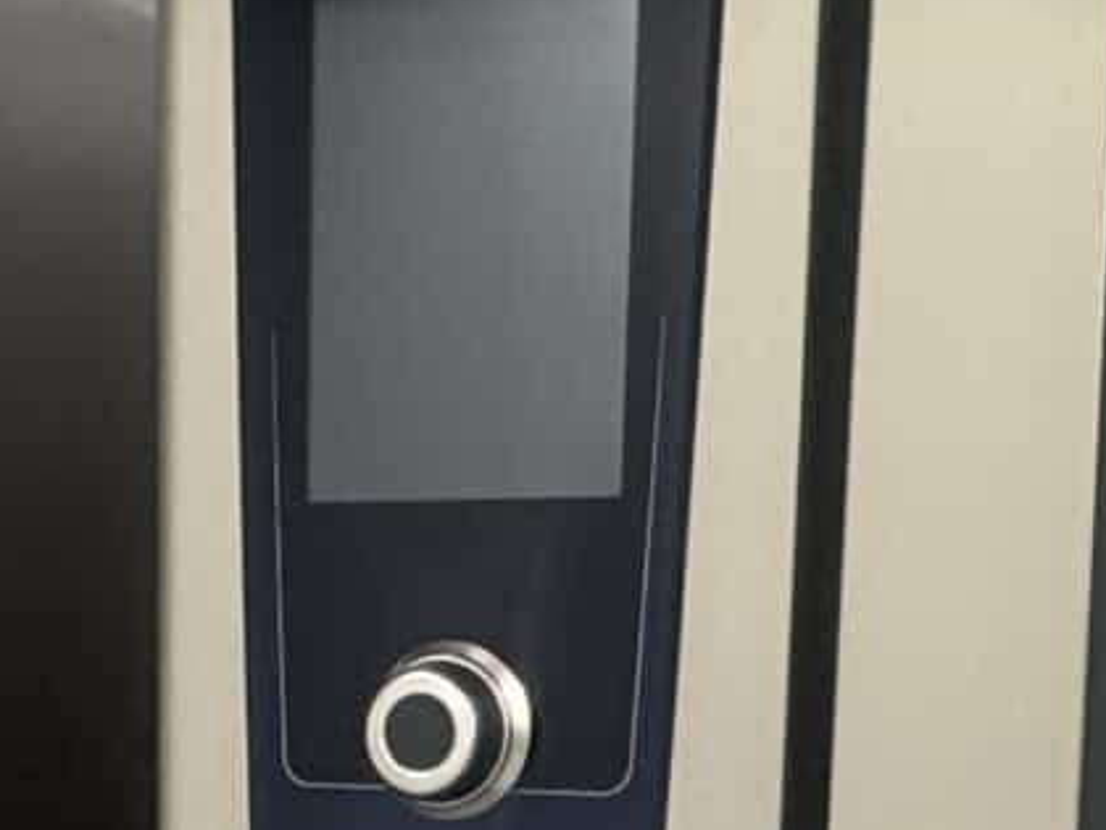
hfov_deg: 20.1
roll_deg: -0.6
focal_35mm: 96
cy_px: 1307
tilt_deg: -12.6
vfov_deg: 14.2
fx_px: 3067
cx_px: 124
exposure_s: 1/50
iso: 250
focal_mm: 2.22
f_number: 2.2
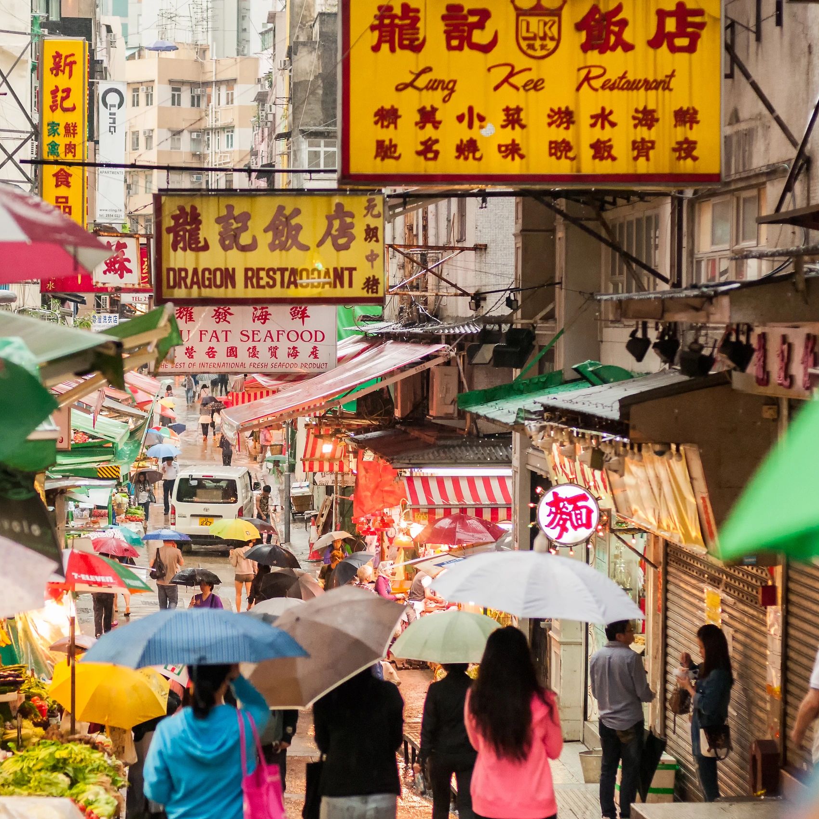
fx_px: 2570
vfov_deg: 18.1
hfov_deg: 18.0
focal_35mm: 96
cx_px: 223
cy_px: 410
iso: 1600
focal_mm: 50
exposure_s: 1/320
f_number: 2.8
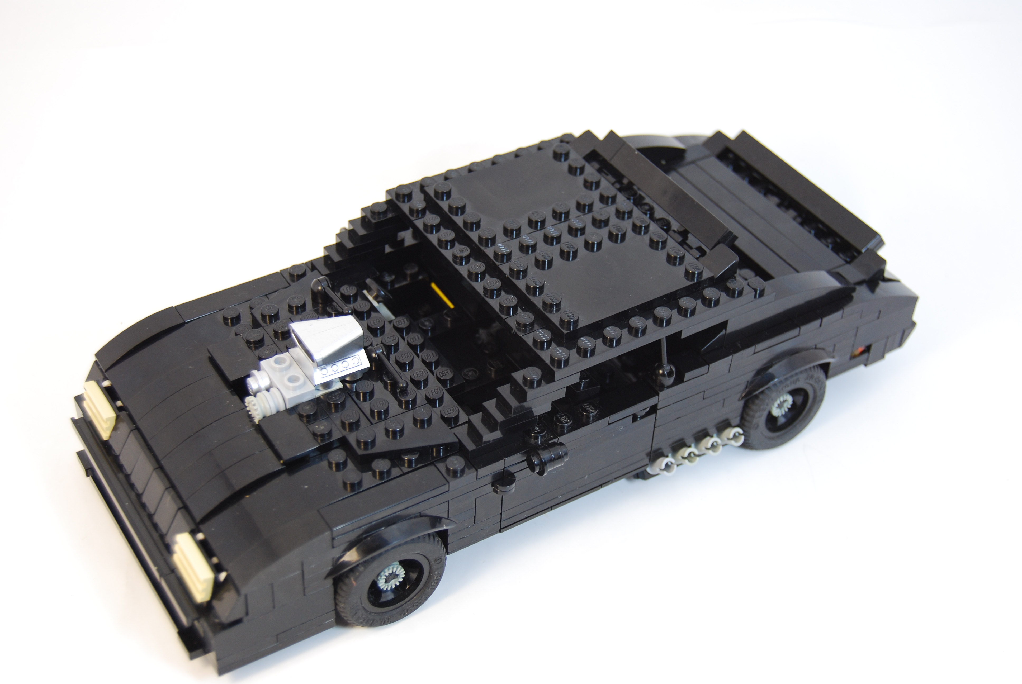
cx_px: 511
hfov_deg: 37.8
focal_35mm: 52
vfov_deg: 25.8
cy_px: 342
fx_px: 1492
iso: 200
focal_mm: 35
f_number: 4.8
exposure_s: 1/50
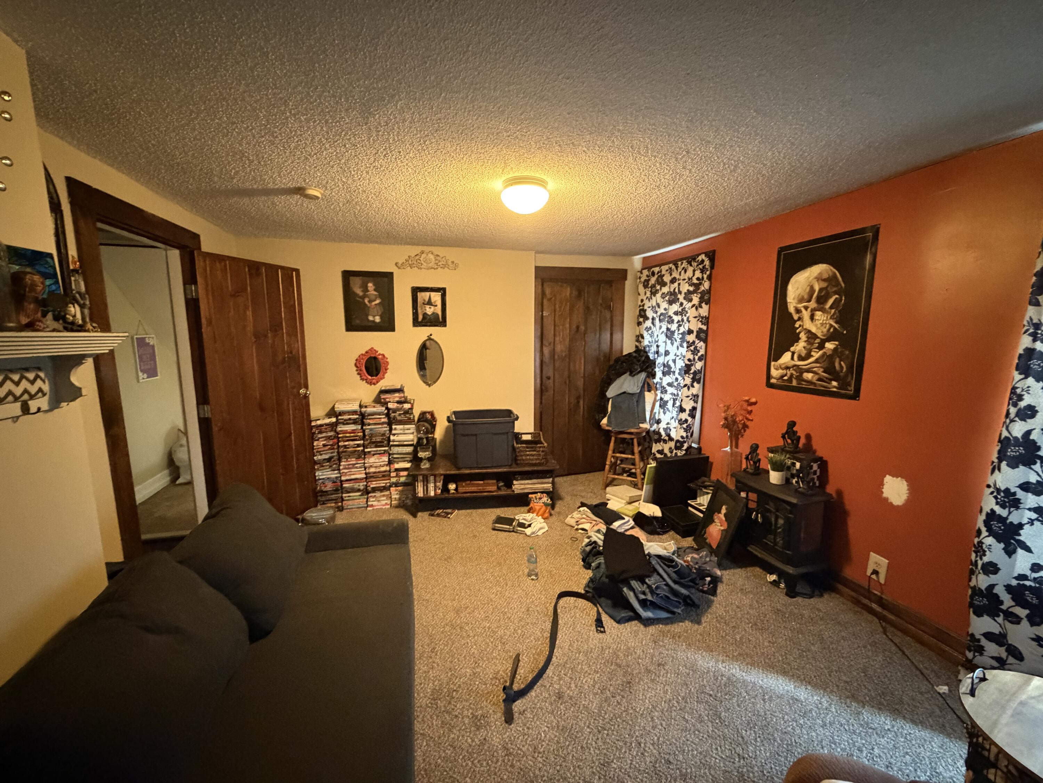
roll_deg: +0.2
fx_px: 422
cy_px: 392
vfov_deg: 85.7
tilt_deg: -7.9
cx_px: 522
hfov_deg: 102.1
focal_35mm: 14
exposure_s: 1/40
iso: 1000
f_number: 2.2
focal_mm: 2.22
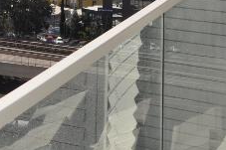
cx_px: -222
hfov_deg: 14.4
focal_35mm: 119
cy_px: -168
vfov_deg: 10.4
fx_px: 746
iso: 200
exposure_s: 1/200
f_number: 14
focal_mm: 18
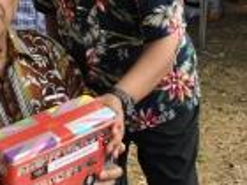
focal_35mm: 102
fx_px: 728
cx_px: 53
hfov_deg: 19.1
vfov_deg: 14.5
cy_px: 60
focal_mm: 22
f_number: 5.6
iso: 200
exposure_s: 1/100
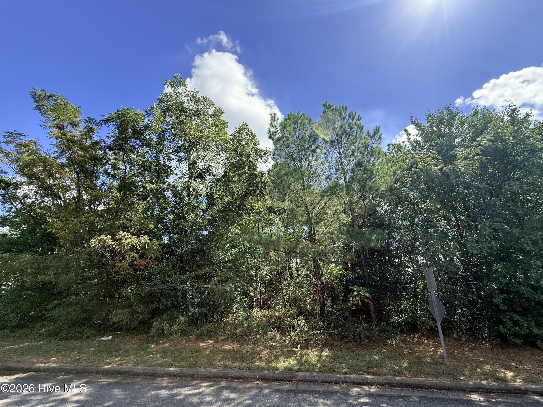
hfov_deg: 102.1
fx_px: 220
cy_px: 204
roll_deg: +3.6
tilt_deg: +22.8
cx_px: 272
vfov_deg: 85.7
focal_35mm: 14
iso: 64
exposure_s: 1/1033
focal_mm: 2.22
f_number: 2.2
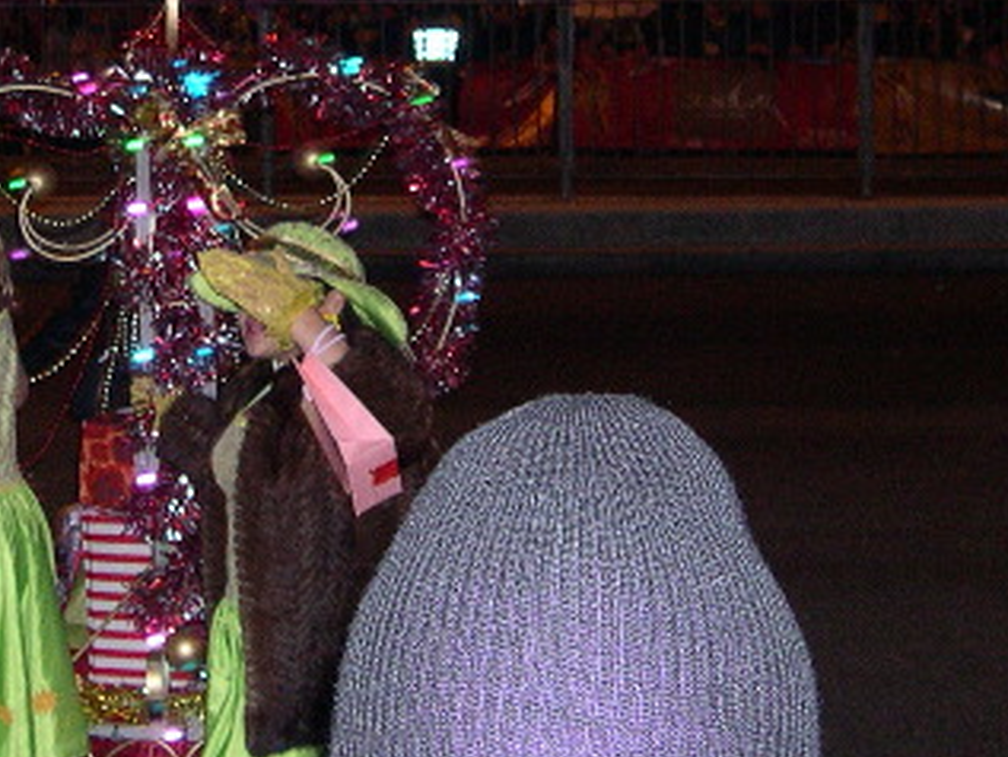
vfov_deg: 15.2
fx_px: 2797
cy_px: 57
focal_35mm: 96
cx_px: 296
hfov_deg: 20.3
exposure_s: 1/60
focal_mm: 8
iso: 318
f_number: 2.8
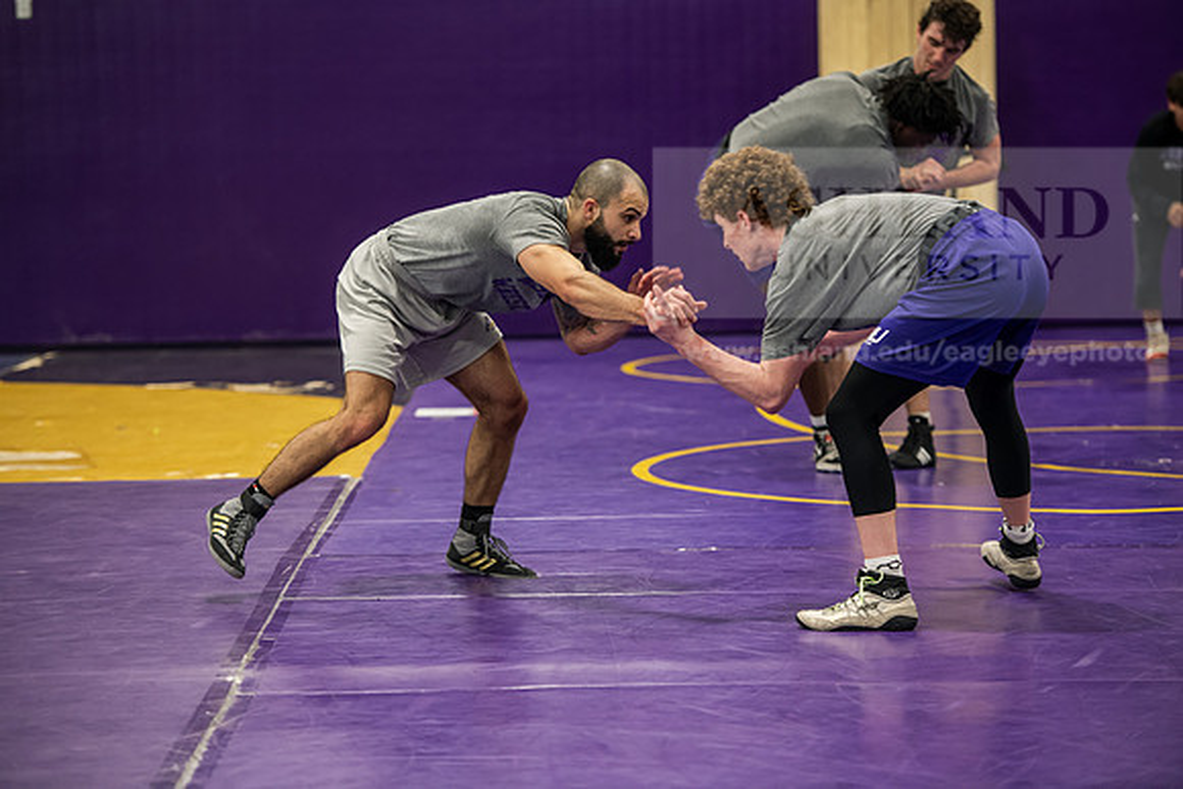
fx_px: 4108
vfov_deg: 11.0
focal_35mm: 125
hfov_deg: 16.4
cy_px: 394
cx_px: 592
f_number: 3.2
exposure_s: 1/200
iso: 1600
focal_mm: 125
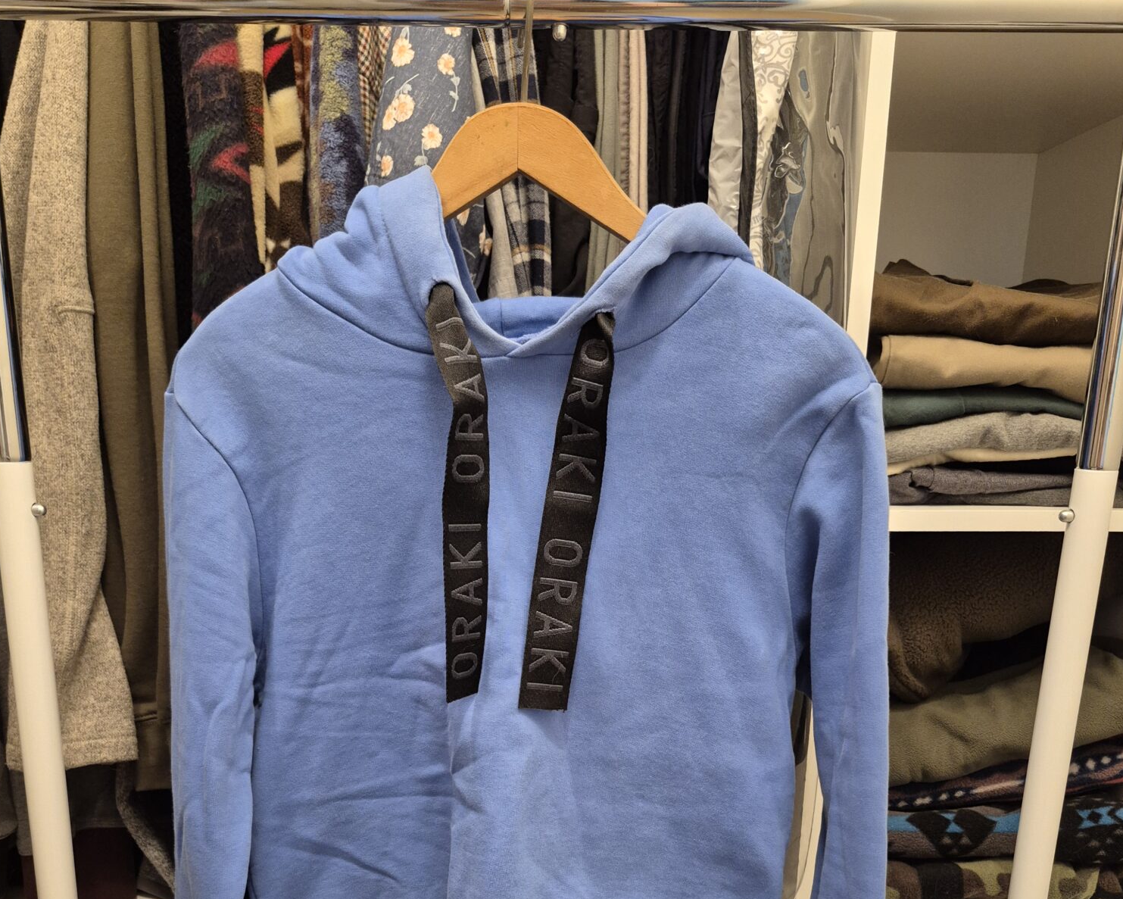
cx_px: 546
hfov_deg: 57.2
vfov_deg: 44.6
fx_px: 1031
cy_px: 733
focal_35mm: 31
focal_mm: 5.4
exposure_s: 1/120
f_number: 1.8
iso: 640
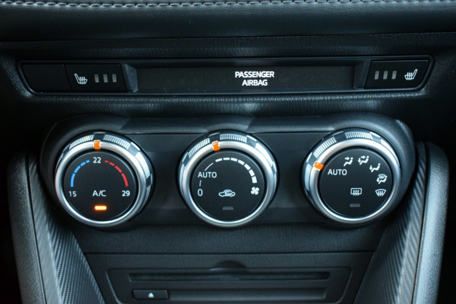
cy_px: 152
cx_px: 228
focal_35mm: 45
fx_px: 570
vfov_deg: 29.9
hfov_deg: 43.6
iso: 3200
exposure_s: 1/60
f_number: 4.2
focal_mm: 30
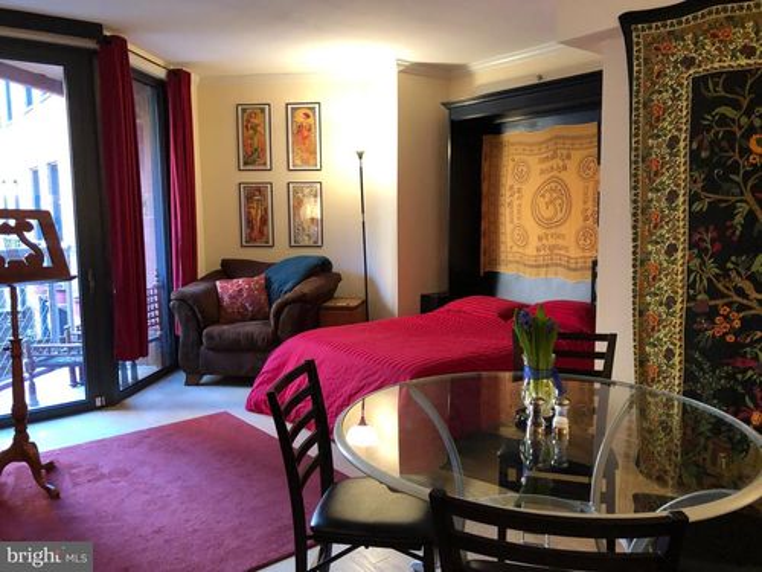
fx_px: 616
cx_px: 381
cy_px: 286
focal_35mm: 28
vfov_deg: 49.7
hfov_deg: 63.4
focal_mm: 4
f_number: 1.8
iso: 100
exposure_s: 1/15
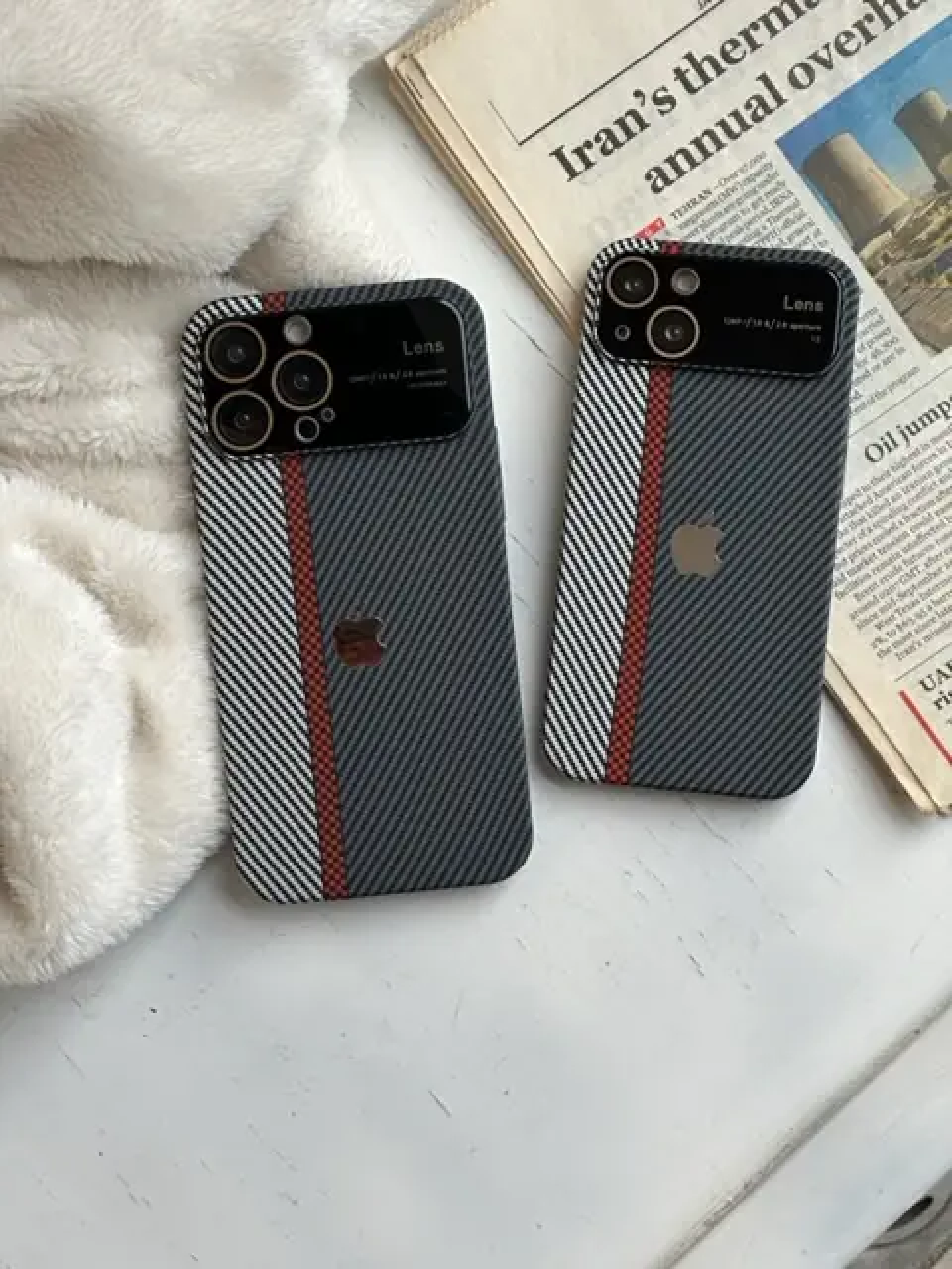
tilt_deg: -81.6
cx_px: 476
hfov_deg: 19.1
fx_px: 2824
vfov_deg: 25.3
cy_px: 634
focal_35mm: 77
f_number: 2.8
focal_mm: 9
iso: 32
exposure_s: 1/112
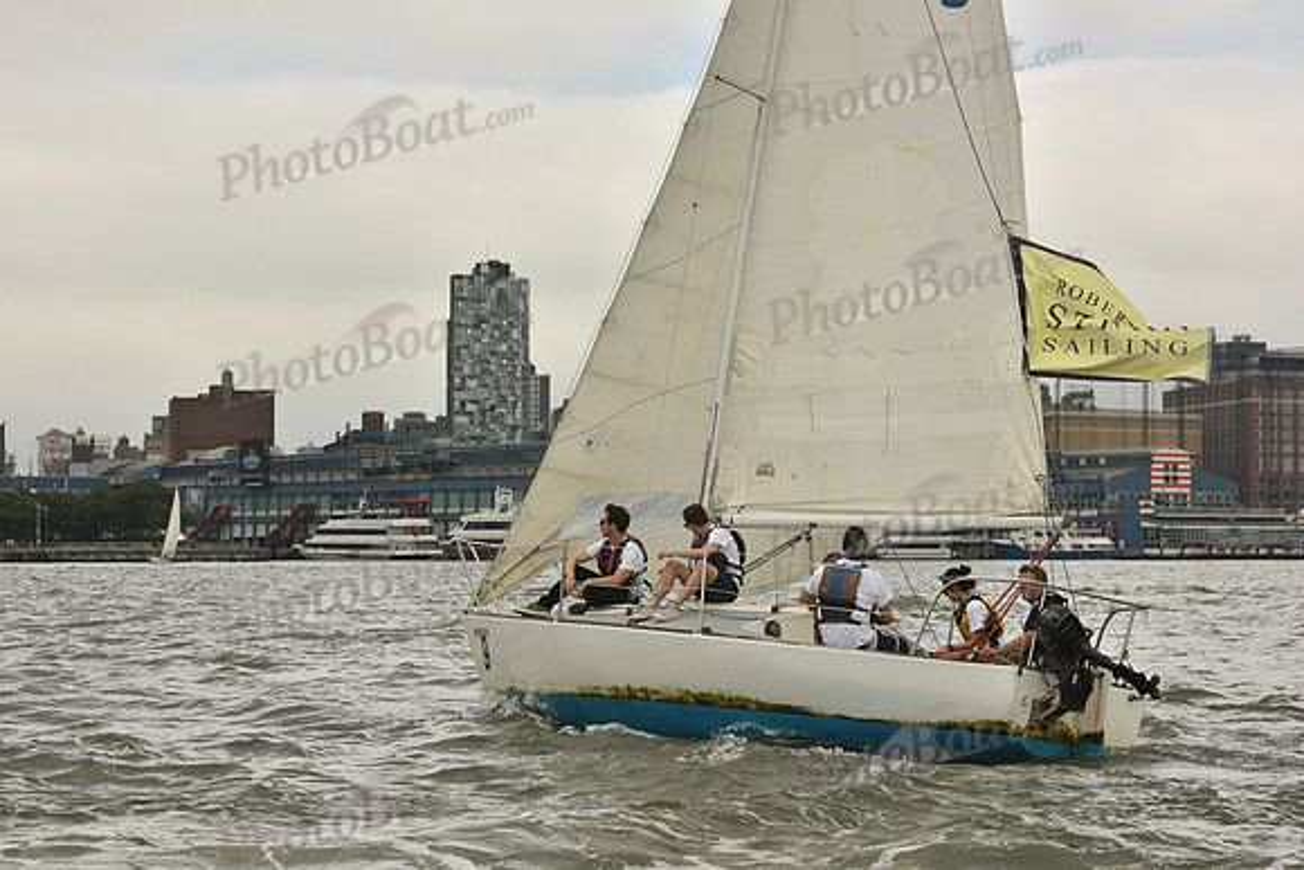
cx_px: 652
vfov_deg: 14.9
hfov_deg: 22.1
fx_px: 3333
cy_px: 435
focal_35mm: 92
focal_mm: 92
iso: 320
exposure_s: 1/1250
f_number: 8
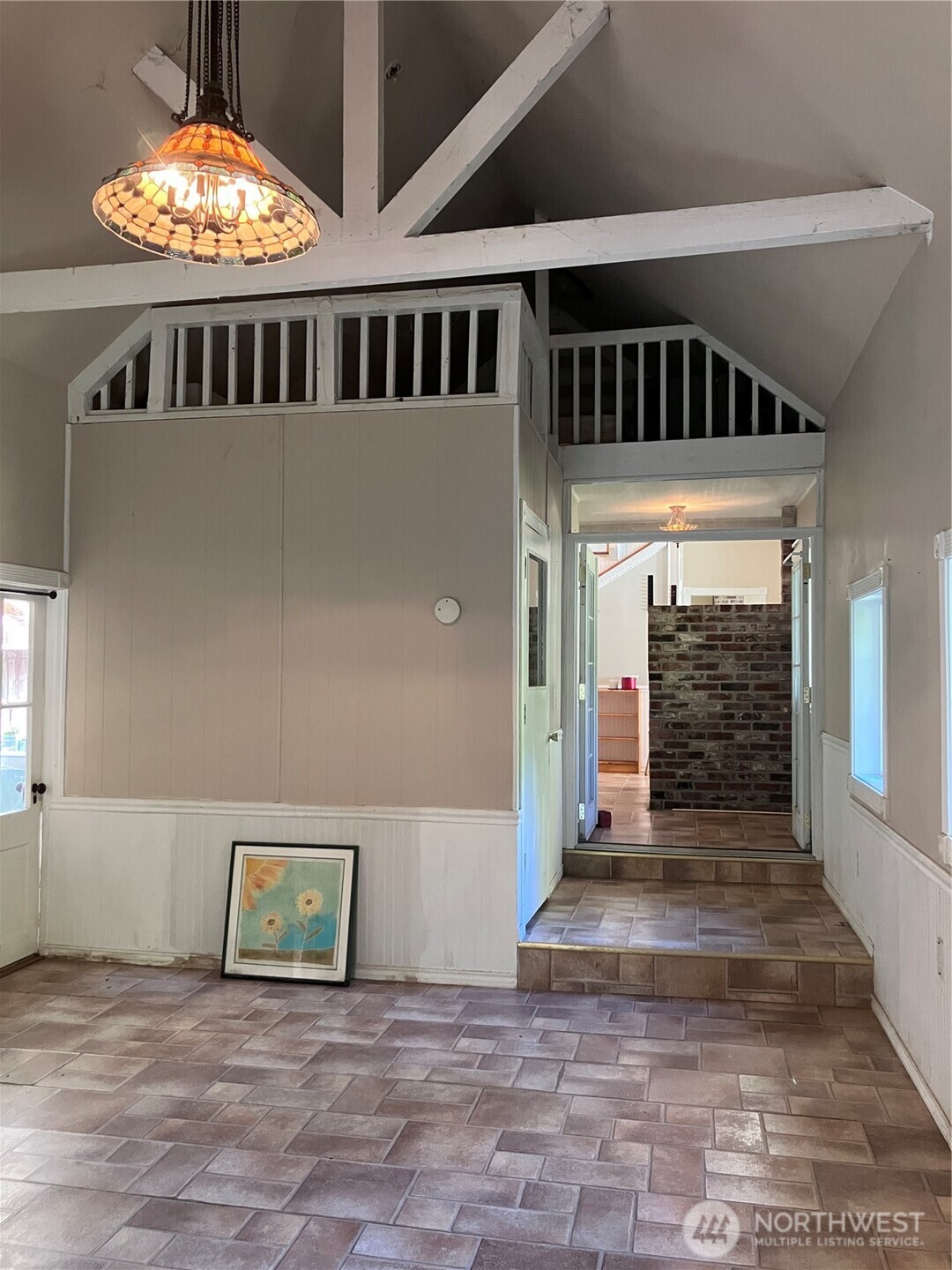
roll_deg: -1.3
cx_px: 476
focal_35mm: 28
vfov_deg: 63.4
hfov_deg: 49.7
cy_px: 635
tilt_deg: +2.5
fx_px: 1027
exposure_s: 1/60
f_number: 1.8
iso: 320
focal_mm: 3.99
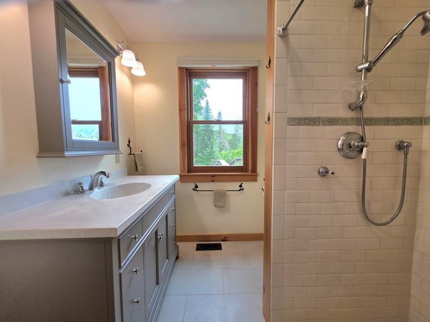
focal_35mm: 13
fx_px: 161
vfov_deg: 89.9
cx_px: 215
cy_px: 161
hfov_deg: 106.2
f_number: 1.9
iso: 40
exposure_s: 1/120
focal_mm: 2.2
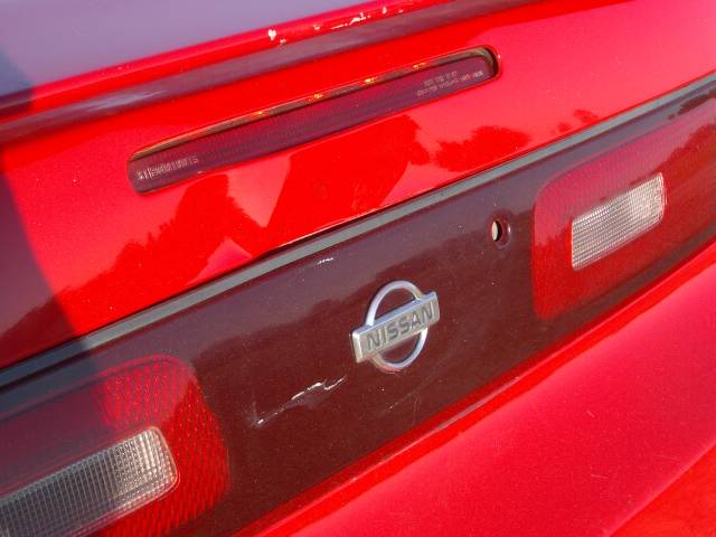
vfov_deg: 23.7
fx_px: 1282
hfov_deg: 31.2
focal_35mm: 62
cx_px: 358
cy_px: 268
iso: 50
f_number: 3.5
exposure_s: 1/320
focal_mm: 10.2
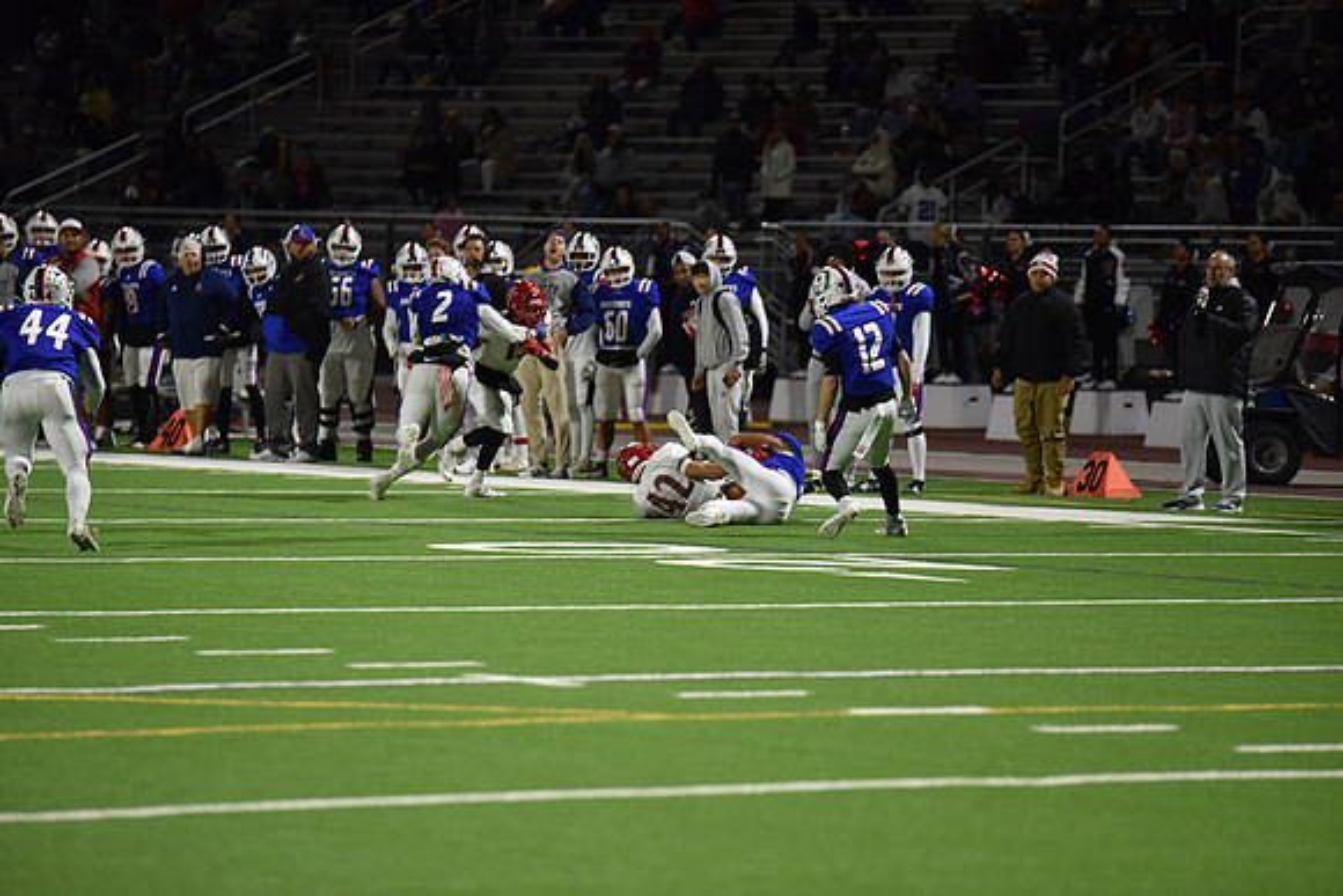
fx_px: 7463
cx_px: 672
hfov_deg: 10.3
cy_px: 448
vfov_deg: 6.9
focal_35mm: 200
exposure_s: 1/500
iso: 2800
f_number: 2.8
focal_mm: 200
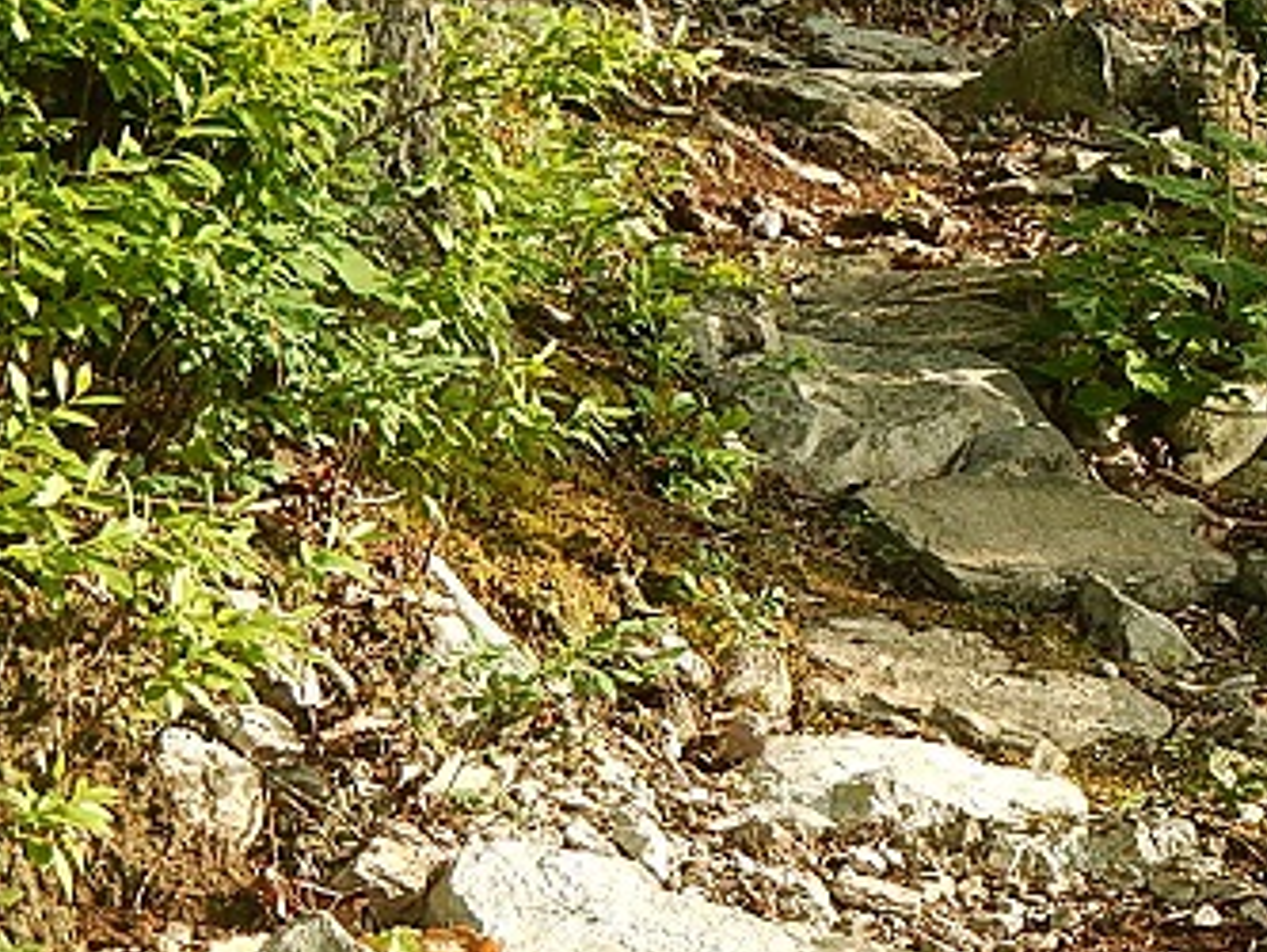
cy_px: 632
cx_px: 970
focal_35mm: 113
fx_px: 4137
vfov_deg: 13.1
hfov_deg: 17.3
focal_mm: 8.4
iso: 280
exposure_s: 1/250
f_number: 4.1
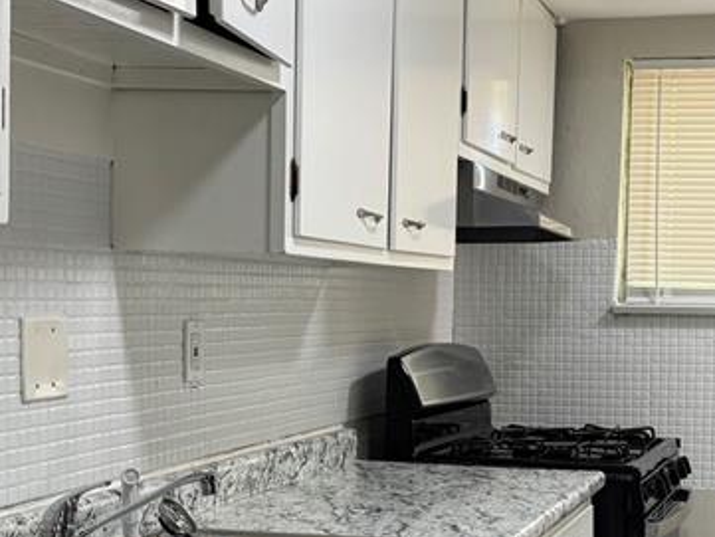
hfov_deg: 28.2
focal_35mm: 68
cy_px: 408
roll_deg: -1.1
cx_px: 523
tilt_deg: -5.9
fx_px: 1405
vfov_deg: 21.4
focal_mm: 6.76
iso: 125
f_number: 1.78
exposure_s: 1/120
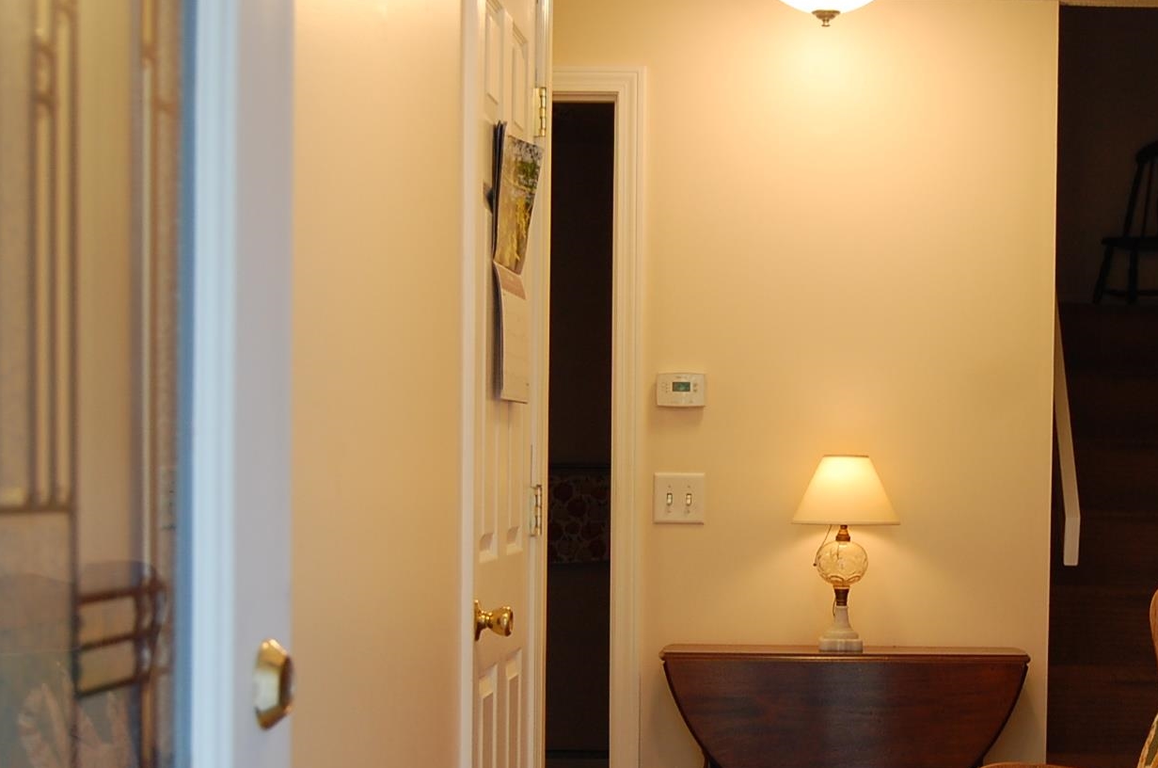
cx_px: 801
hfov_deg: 30.3
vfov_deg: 20.5
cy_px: 521
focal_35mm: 66
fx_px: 2119
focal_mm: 24
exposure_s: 1/50
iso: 400
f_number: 4
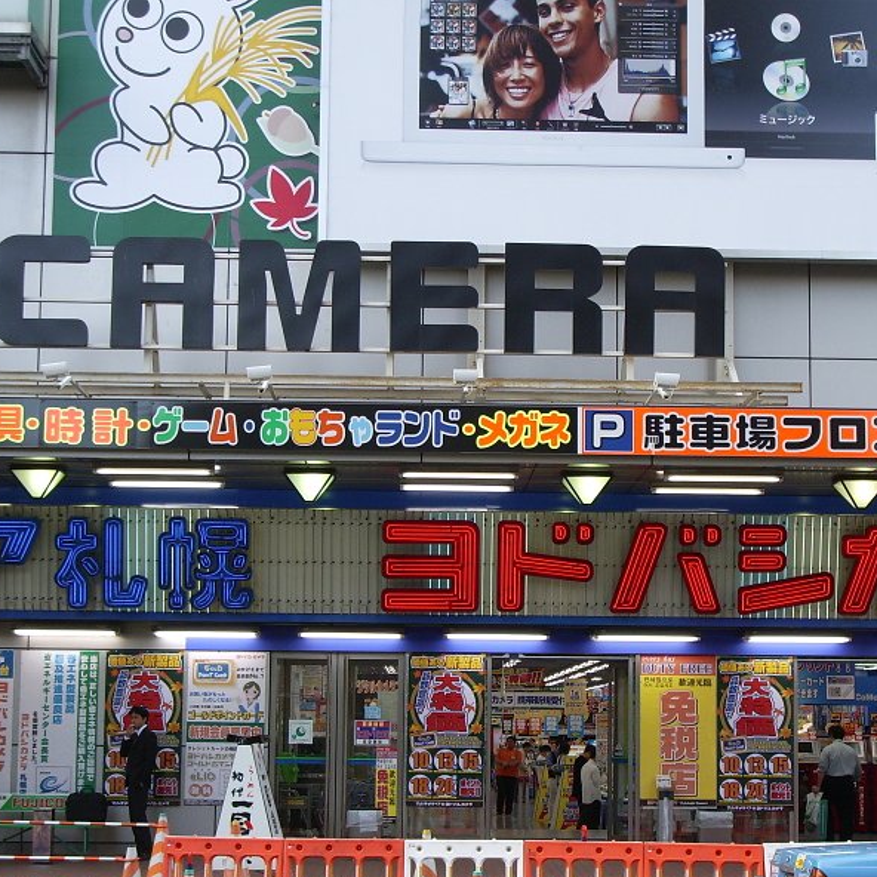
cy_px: 443
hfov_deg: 23.3
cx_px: 499
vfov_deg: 23.4
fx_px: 2121
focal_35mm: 74
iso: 80
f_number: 3.5
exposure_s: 1/100
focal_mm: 10.2
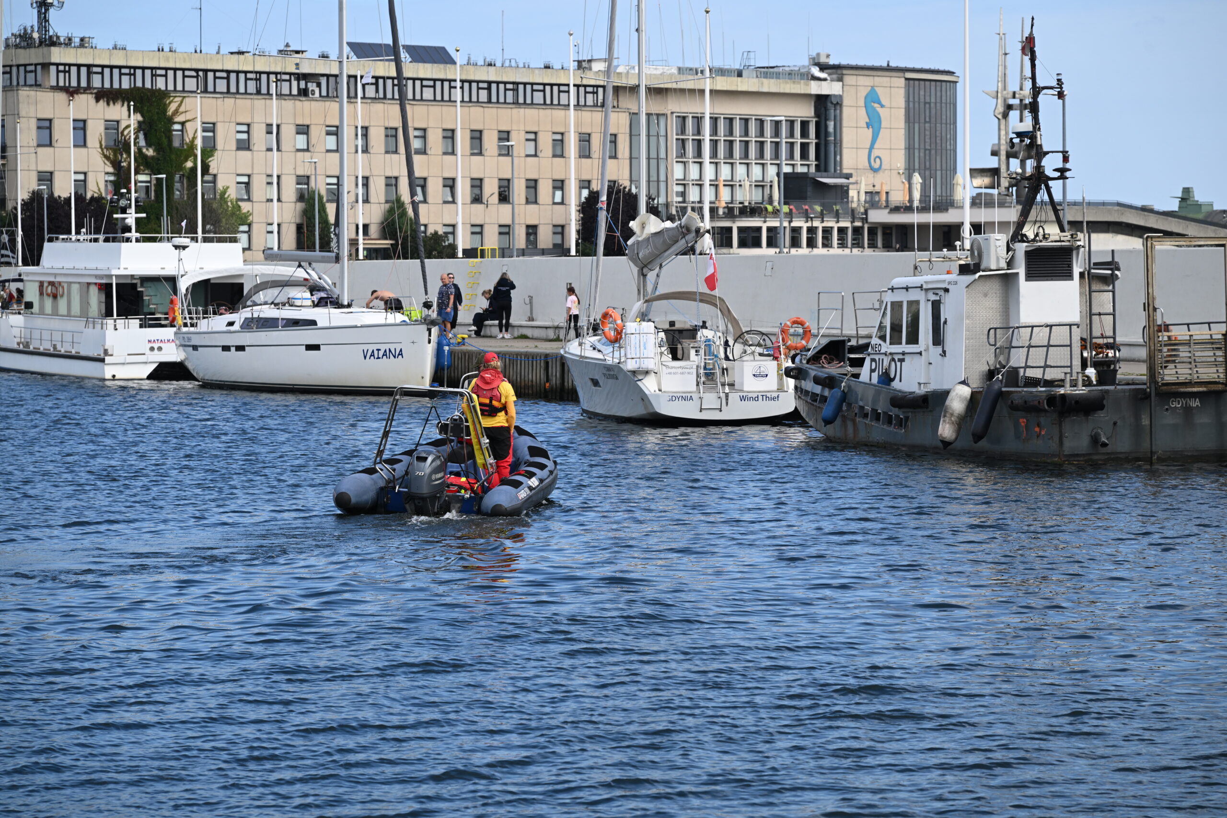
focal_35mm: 120
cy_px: 409
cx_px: 614
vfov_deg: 11.4
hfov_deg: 17.1
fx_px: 4090
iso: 400
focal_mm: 120
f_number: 7.1
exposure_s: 1/1000
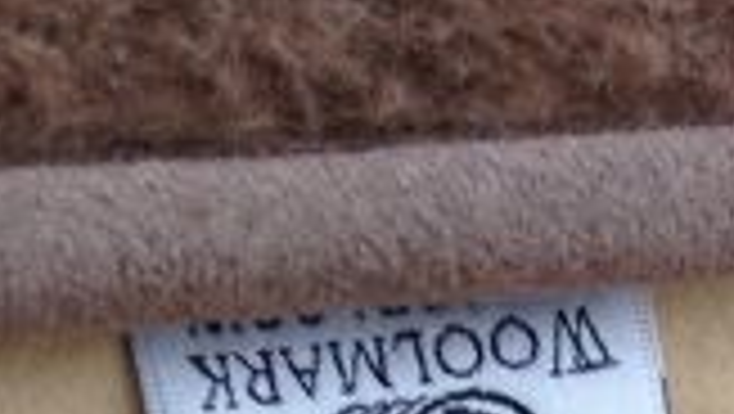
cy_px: 783
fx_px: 3039
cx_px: 1200
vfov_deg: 7.5
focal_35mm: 156
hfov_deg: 12.8
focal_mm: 4.12
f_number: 2.4
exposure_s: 1/60
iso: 50
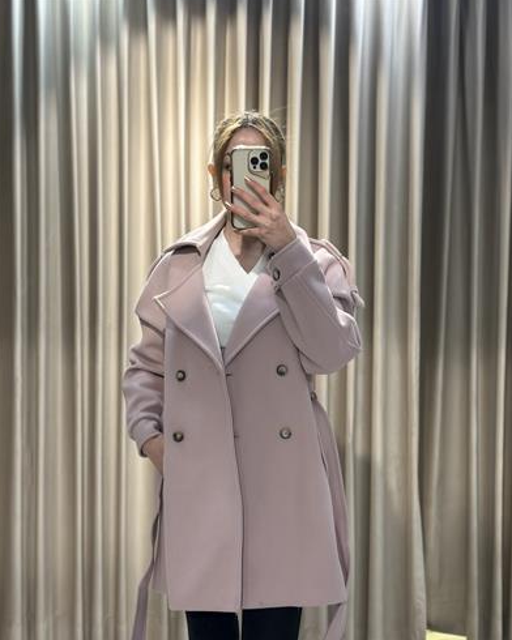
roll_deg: +0.3
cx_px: 255
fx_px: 966
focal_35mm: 51
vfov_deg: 36.6
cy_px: 342
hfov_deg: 29.7
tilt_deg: -21.2
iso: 80
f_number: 1.78
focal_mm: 6.86
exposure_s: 1/222
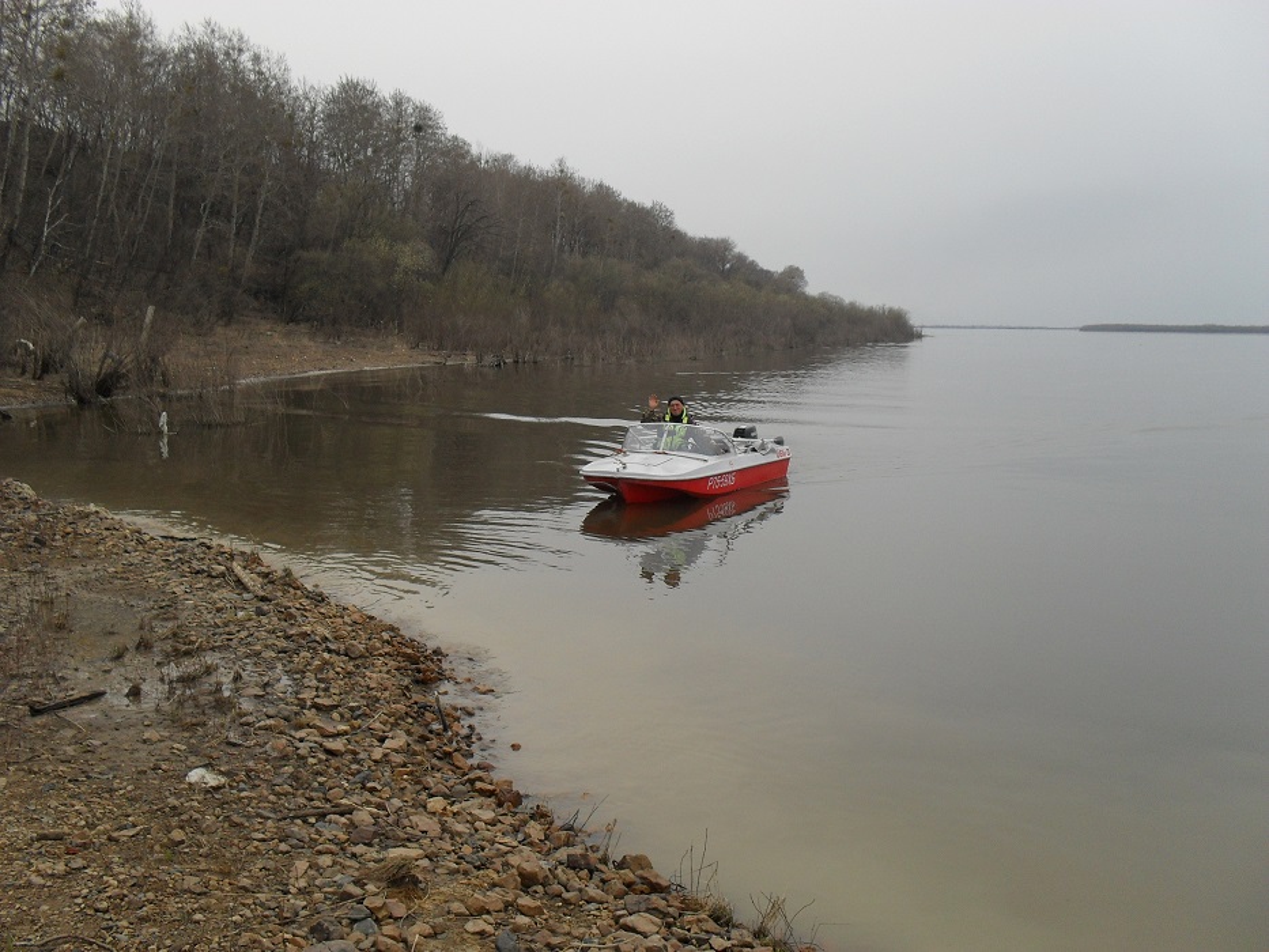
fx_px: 1283
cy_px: 476
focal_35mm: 35
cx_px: 634
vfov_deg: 40.7
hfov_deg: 52.6
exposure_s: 1/125
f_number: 3.2
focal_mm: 6.3
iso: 100
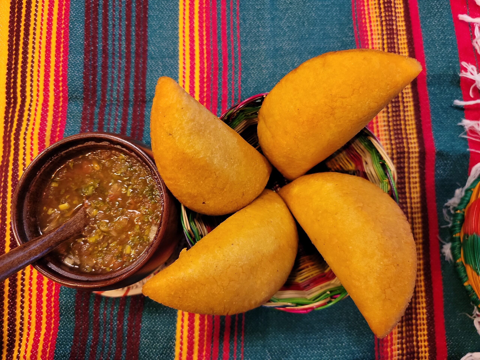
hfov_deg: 71.6
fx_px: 333
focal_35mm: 24
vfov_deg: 56.8
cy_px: 180
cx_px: 240
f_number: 1.8
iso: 400
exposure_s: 1/33
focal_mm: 6.7
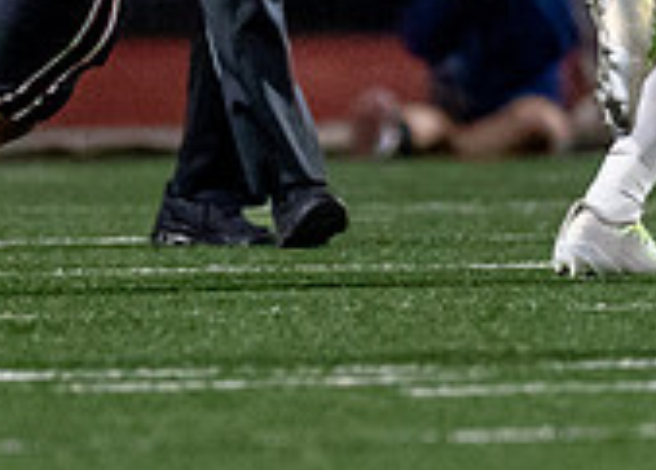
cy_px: -196
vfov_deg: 0.8
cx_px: 373
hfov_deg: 1.2
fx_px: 31754
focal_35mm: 1703
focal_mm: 200
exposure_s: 1/1250
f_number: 2.8
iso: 2500
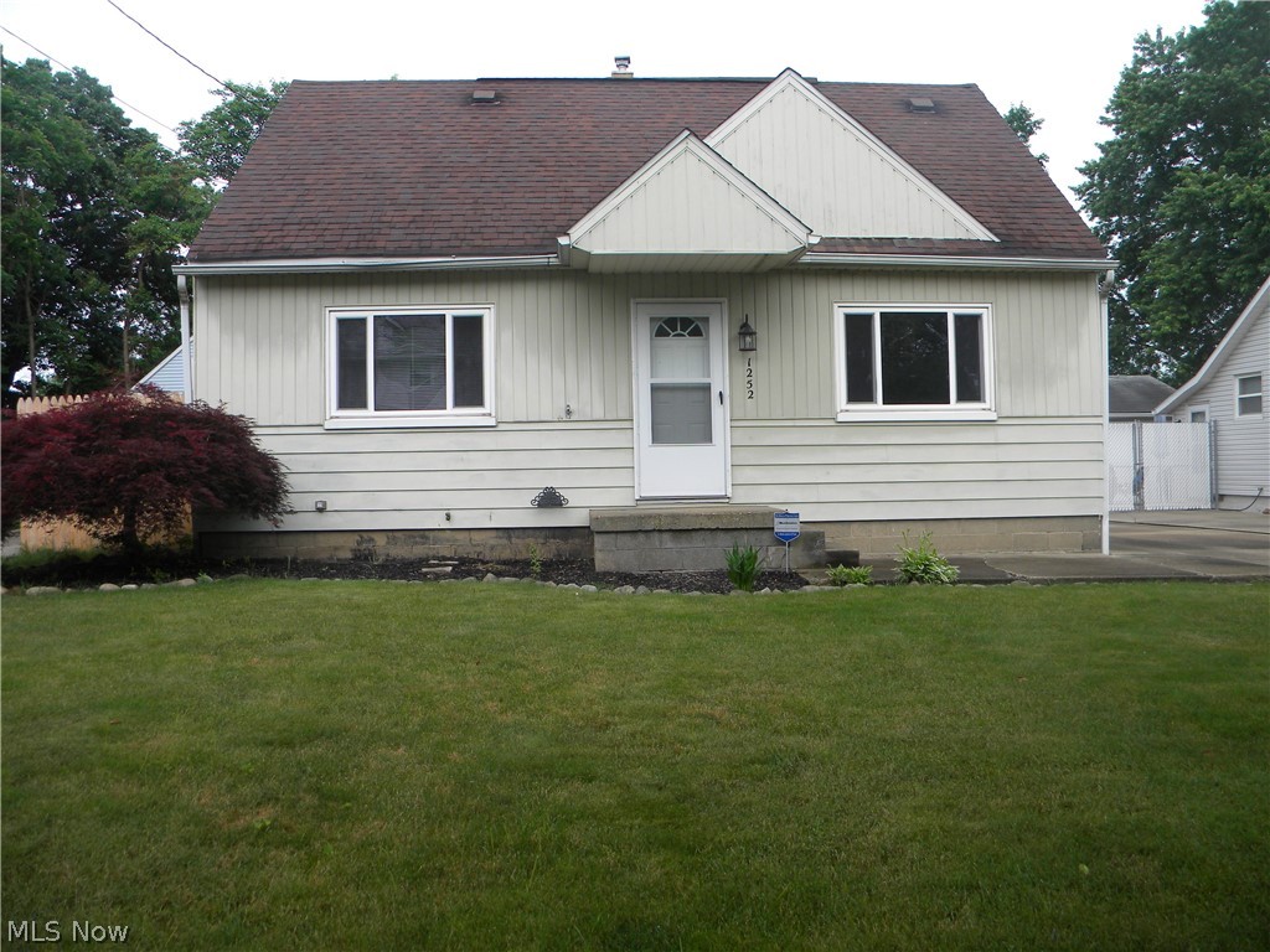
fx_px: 1027
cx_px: 635
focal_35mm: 28
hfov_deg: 63.4
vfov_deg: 49.7
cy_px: 476
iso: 80
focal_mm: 5
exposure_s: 1/437
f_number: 3.5
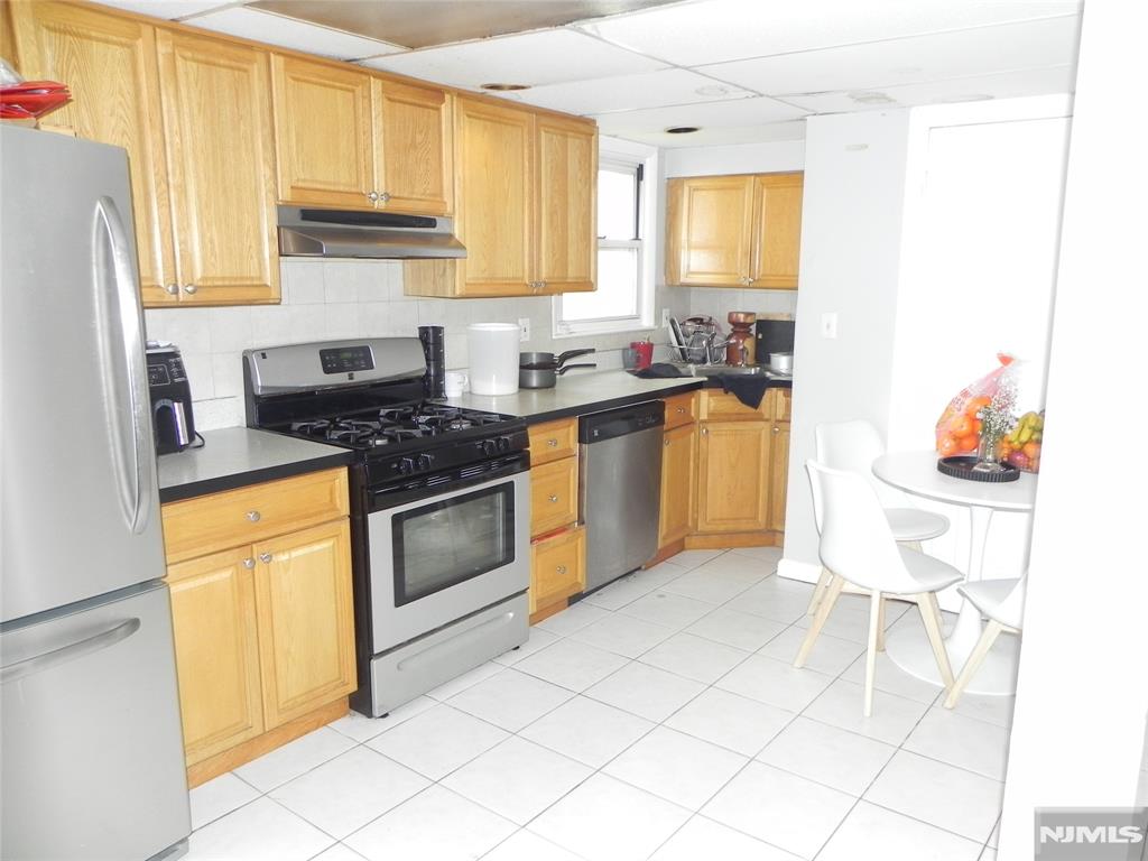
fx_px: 862
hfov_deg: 67.3
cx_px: 574
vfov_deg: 53.1
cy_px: 430
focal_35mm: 26
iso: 200
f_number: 2.8
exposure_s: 1/30
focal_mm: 4.6
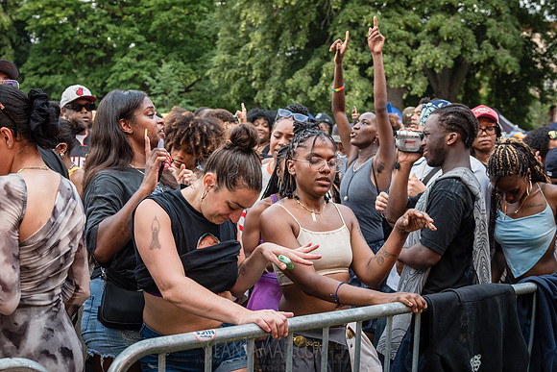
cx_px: 238
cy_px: 240
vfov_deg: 27.8
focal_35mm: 48
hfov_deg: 40.7
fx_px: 748
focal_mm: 35
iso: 1000
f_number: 3.5
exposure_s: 1/500
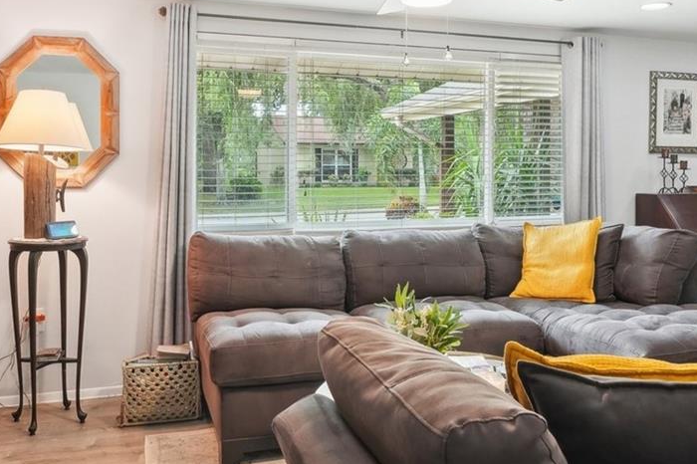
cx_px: 375
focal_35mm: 32
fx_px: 619
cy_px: 169
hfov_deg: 58.7
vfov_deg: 40.7
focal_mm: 14
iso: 400
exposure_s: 1/10
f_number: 8
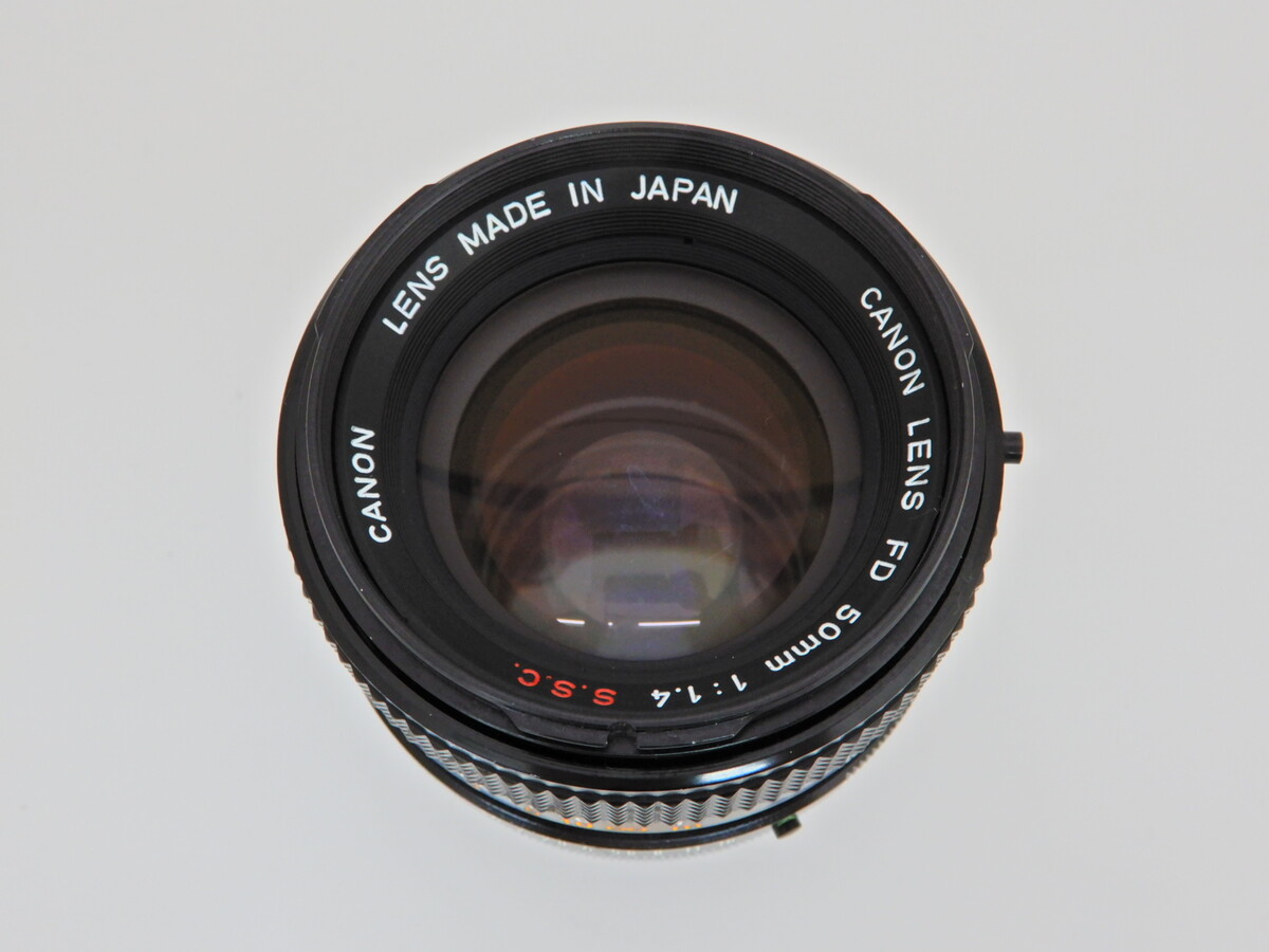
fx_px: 1540
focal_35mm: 42
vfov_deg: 34.3
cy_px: 476
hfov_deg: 44.8
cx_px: 634
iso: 200
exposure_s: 1/30
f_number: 4
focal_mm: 7.5
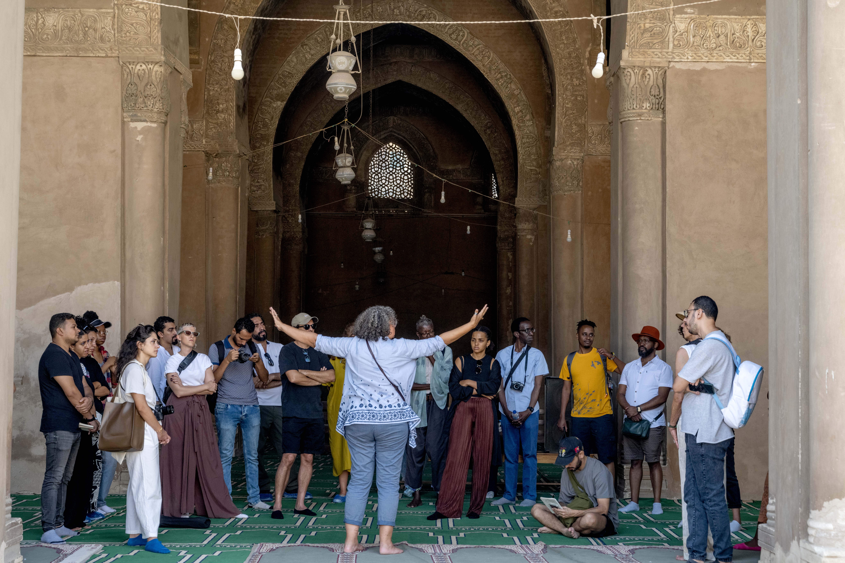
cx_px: 422
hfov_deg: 34.5
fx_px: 1361
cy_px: 282
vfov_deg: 23.4
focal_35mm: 58
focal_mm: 58
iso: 640
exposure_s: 1/400
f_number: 6.3
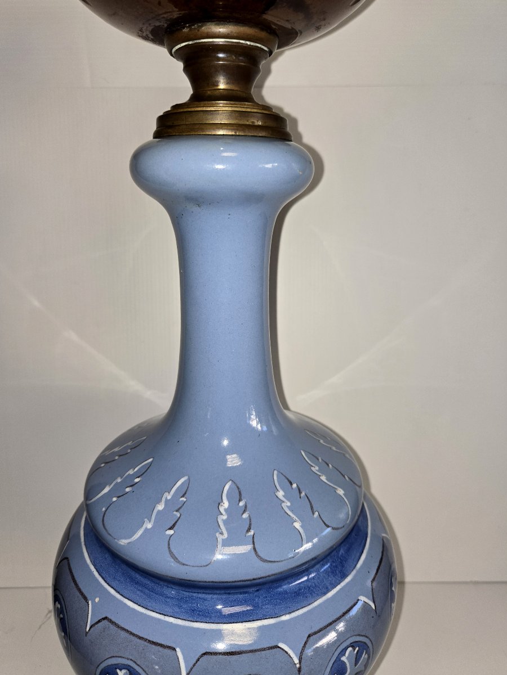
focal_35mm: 23
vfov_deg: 73.9
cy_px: 338
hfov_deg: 58.9
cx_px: 254
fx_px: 449
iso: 32
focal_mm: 5.4
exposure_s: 1/100
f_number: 1.8
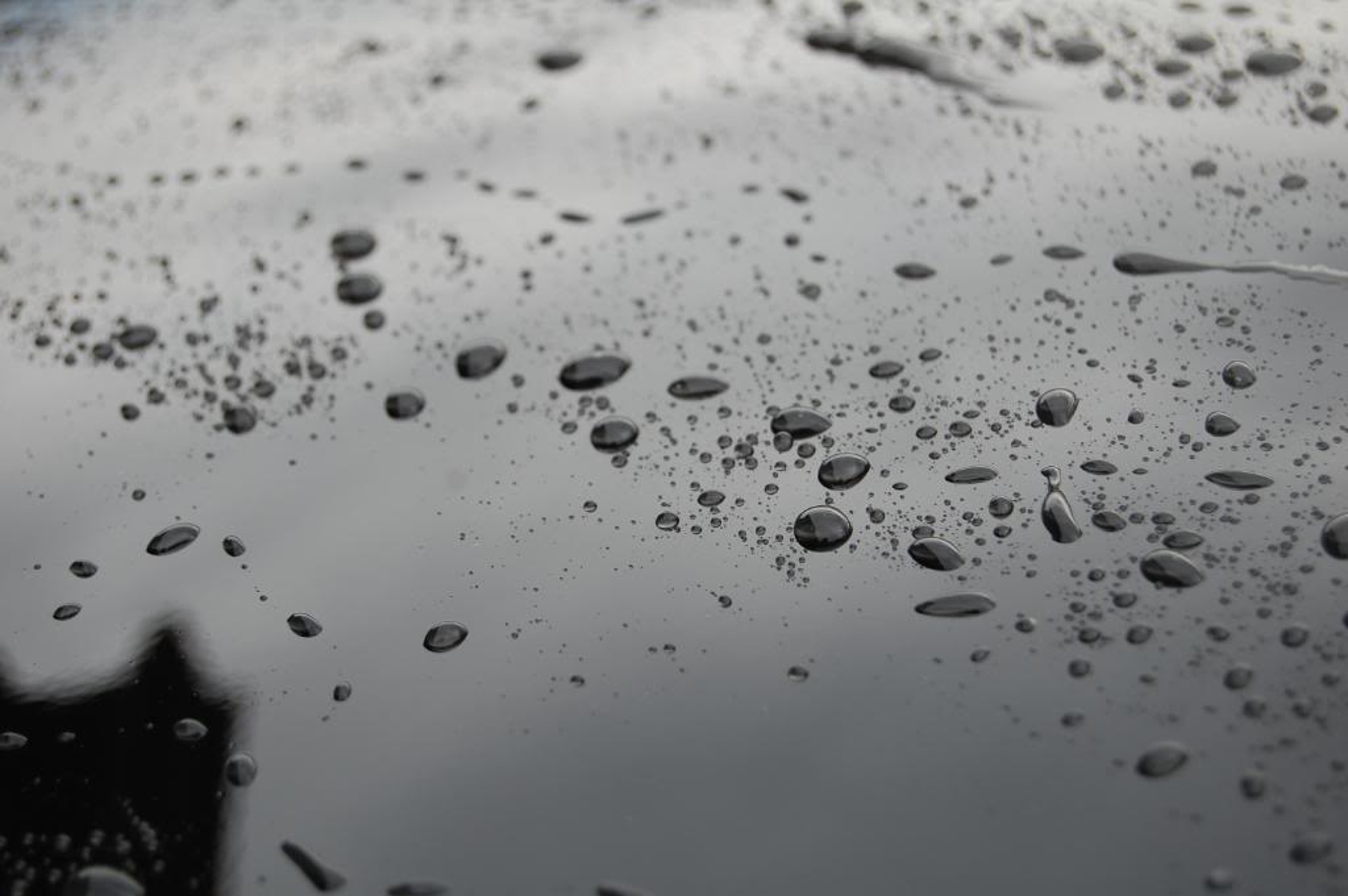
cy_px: 448
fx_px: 3087
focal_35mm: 82
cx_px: 674
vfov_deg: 16.5
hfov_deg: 24.6
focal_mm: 55
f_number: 7.1
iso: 200
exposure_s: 1/160
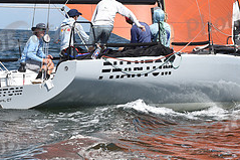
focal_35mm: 170
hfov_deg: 12.1
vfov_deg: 8.0
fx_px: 1133
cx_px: 134
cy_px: -25
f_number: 8
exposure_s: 1/1250
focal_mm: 70
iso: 320
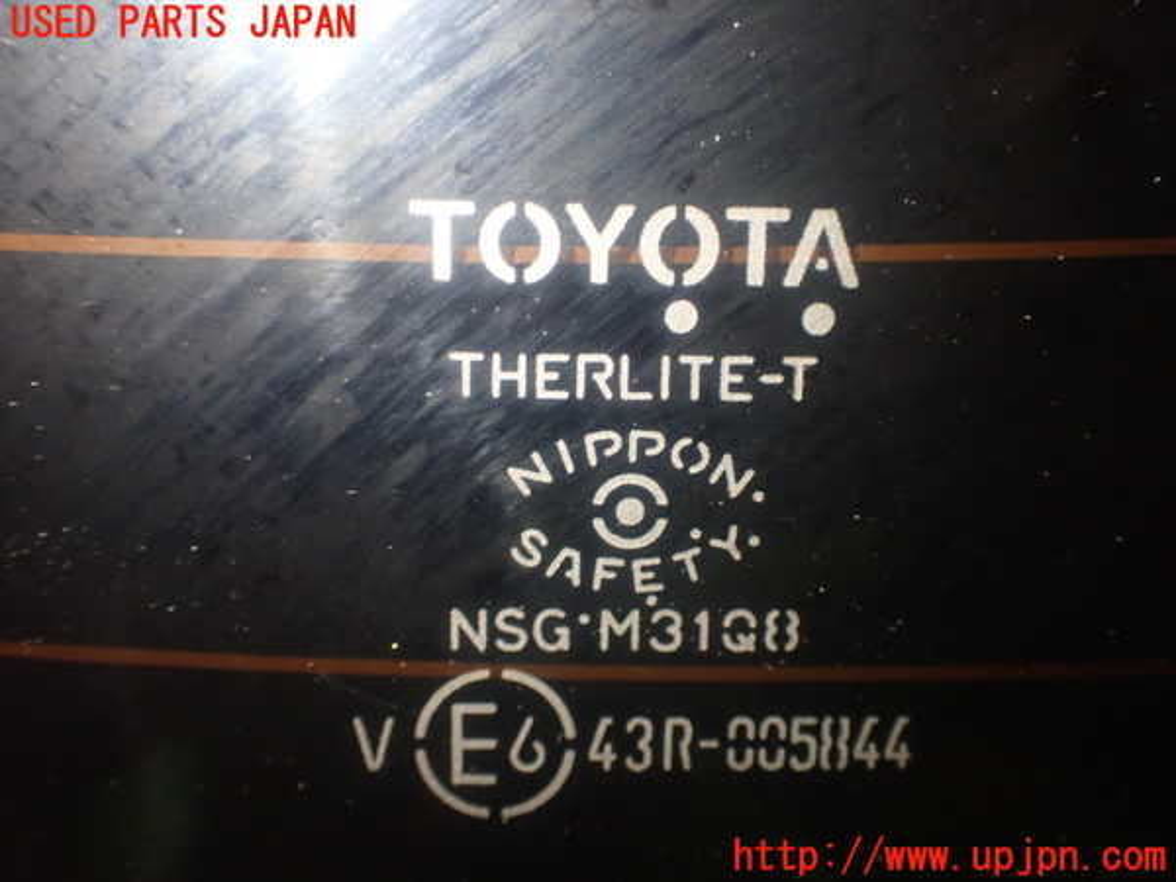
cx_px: 588
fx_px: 1223
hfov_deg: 51.4
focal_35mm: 36
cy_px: 441
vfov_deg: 39.7
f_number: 2.5
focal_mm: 6.37
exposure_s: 1/30
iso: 800
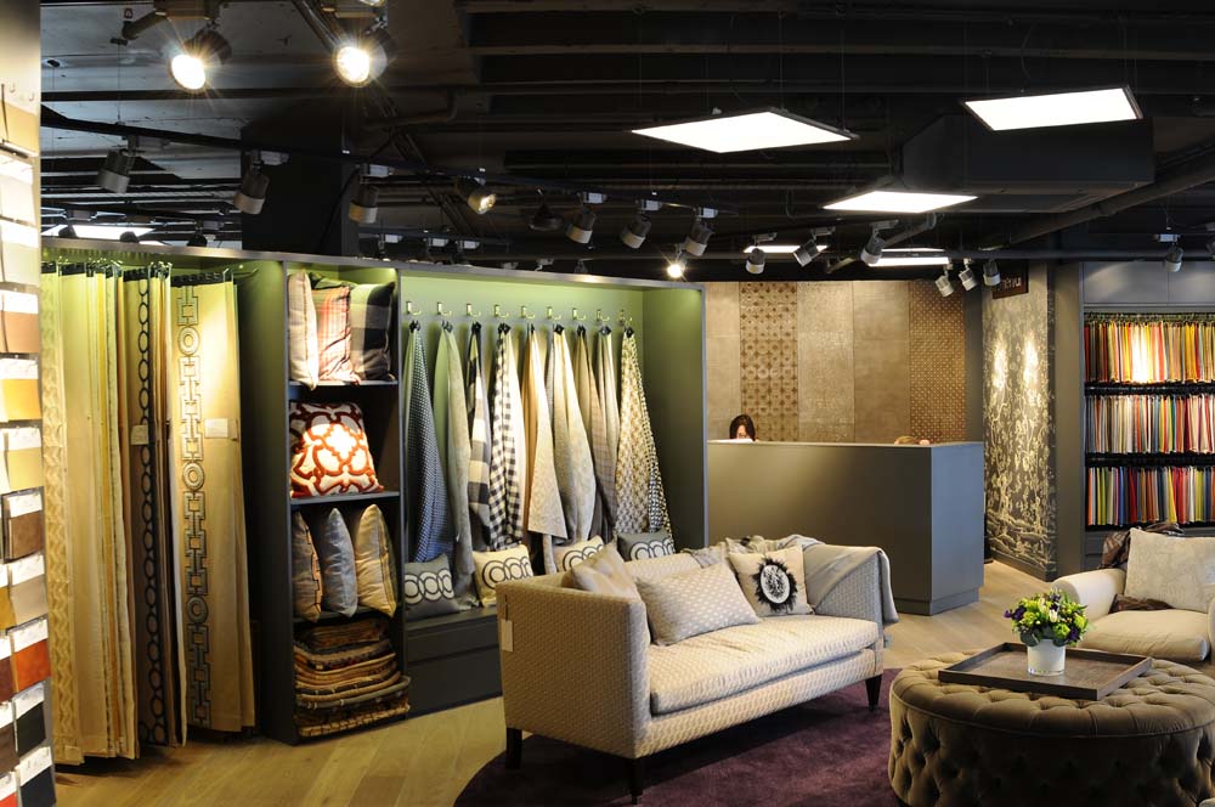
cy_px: 404
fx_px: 1213
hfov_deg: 53.2
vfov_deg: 36.8
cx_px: 608
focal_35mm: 36
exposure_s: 1/3
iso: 200
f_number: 8
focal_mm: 24
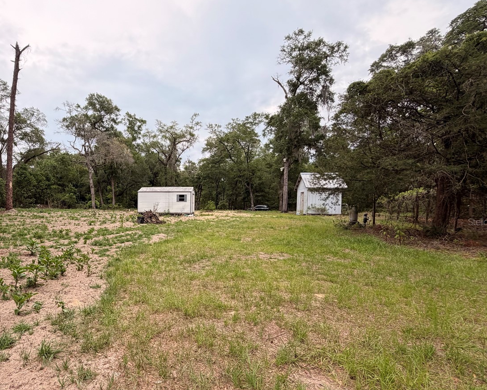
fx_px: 288
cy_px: 222
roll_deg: -0.1
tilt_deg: -2.5
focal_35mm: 20
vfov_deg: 67.8
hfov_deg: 77.2
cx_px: 154
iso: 40
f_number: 2.2
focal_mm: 2.22
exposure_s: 1/770
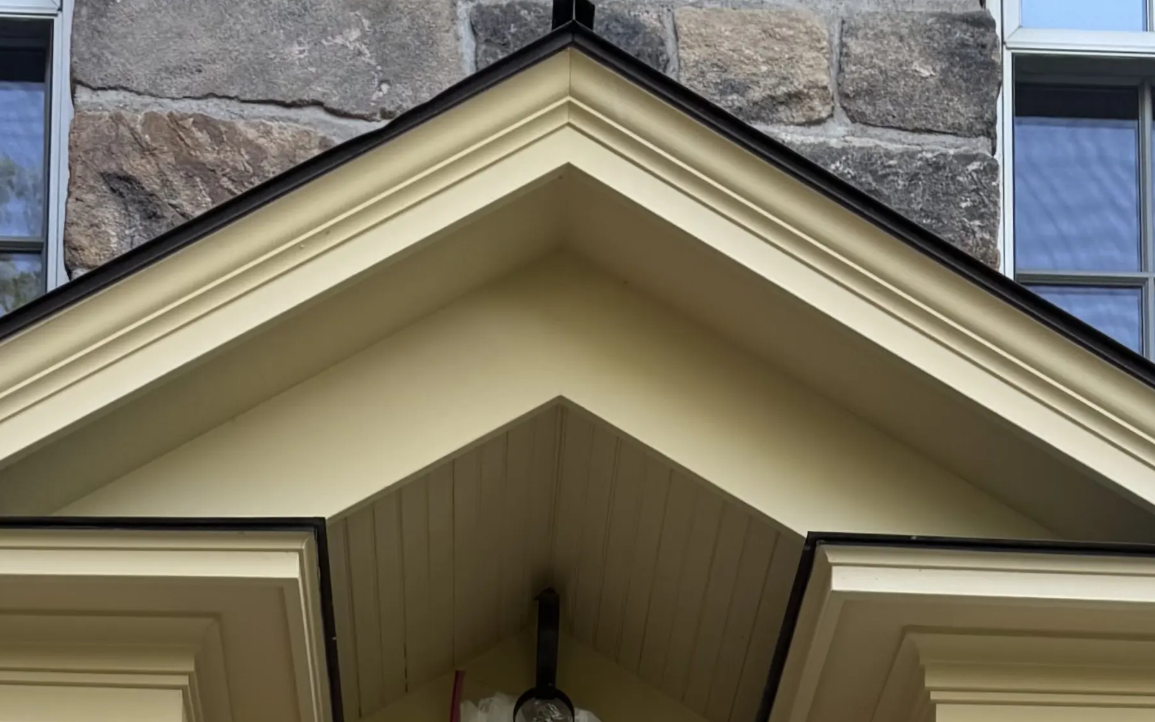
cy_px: 1670
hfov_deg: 26.8
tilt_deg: +5.3
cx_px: 542
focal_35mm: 77
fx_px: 2424
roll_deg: +1.1
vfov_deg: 13.2
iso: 64
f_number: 1.78
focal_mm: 6.76
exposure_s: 1/121
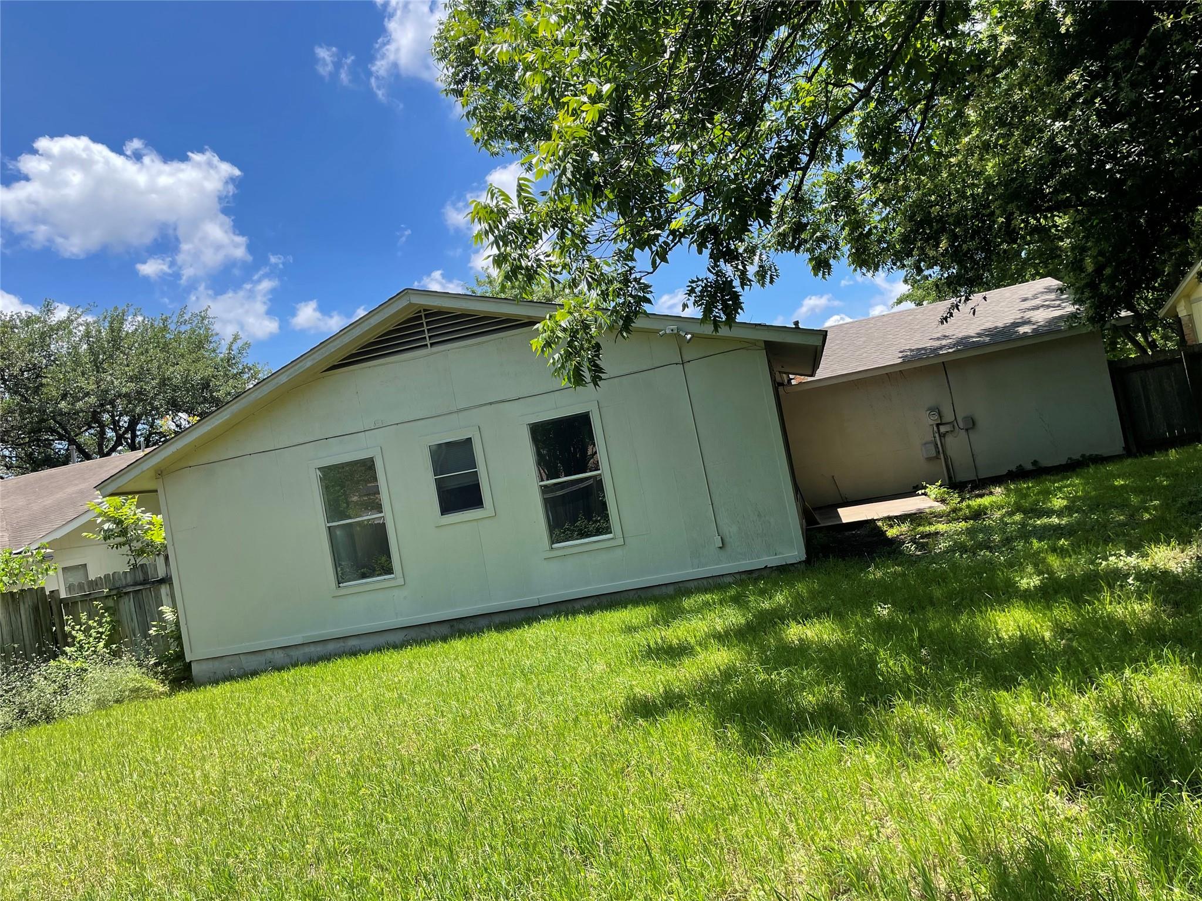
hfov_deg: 67.3
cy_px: 450
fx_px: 903
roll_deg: +10.1
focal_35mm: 26
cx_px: 601
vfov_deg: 53.1
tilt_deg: +2.9
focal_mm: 4.2
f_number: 1.6
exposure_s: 1/1642
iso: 32
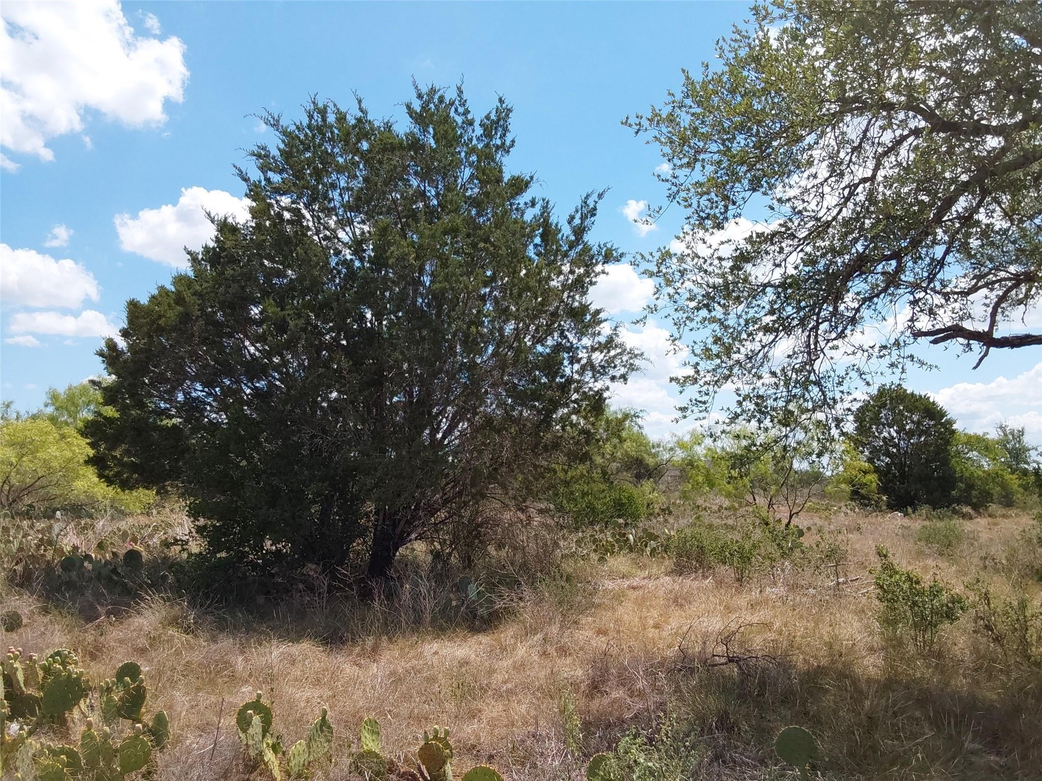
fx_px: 843
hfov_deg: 63.4
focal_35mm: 28
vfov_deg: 49.7
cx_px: 521
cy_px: 390
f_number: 1.9
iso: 50
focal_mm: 2.91
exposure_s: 1/2055
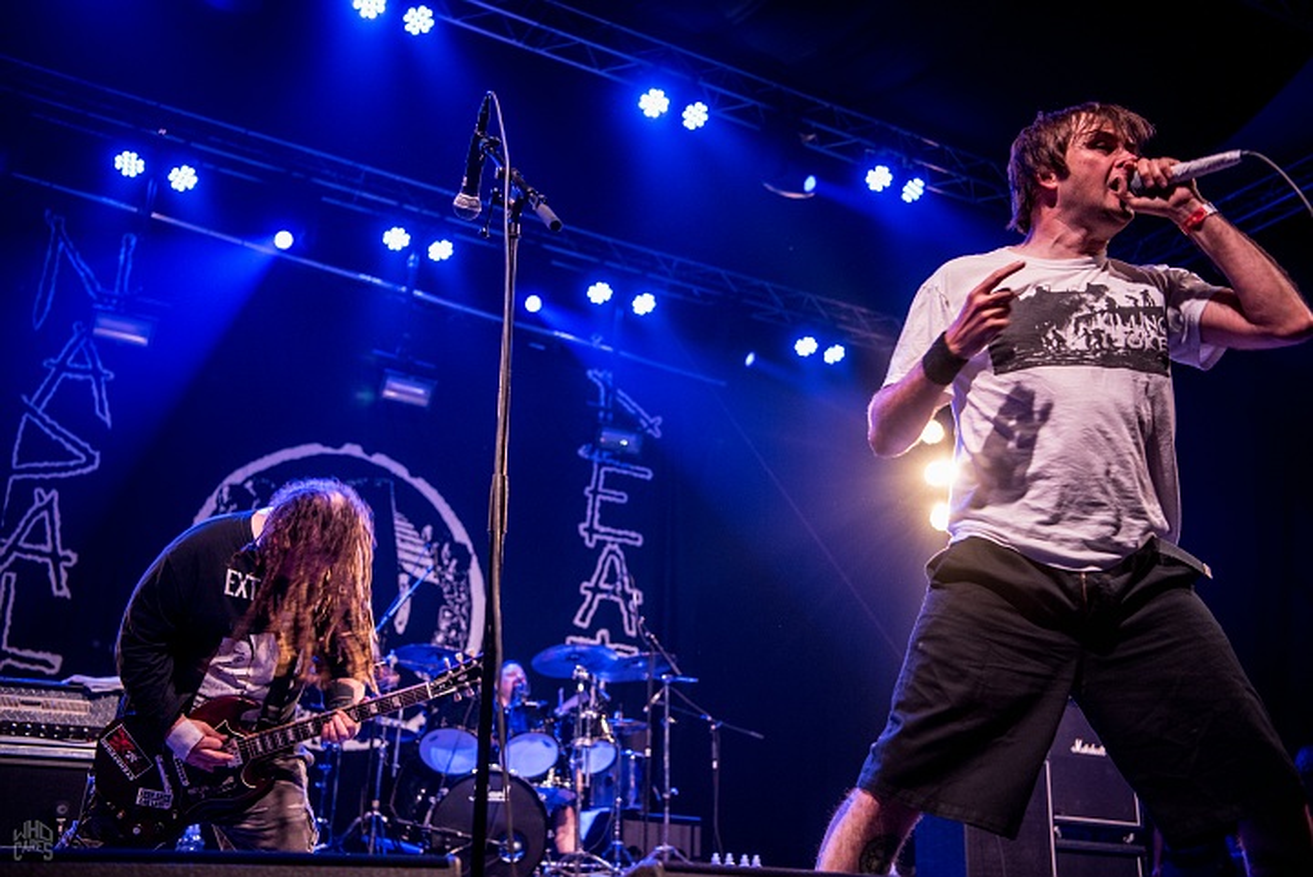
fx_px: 1387
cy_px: 438
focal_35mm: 38
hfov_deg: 50.7
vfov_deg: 35.1
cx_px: 656
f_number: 2.8
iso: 1000
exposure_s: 1/100
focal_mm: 38
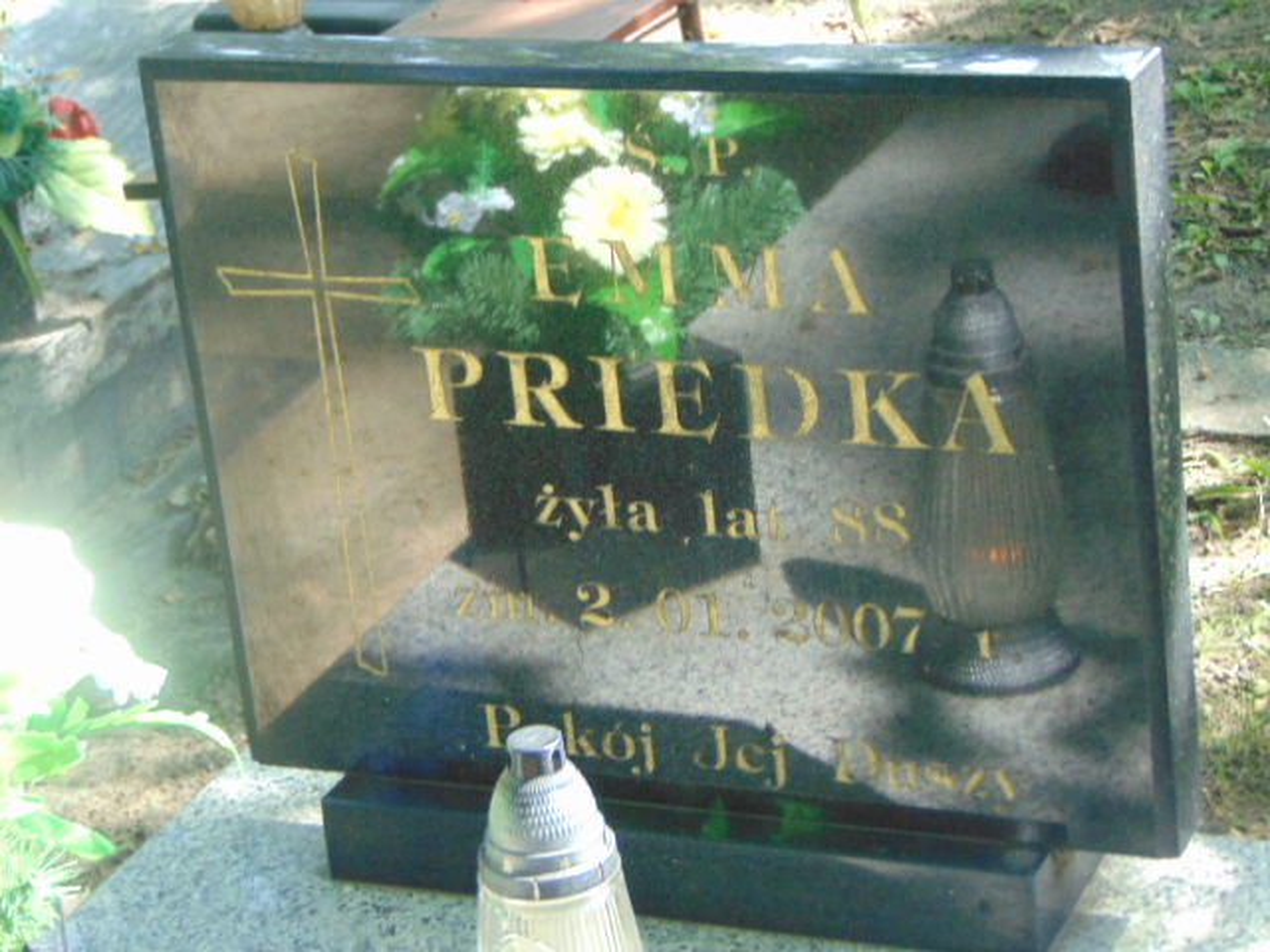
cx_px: 635
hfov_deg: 18.2
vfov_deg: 13.7
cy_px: 476
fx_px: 3962
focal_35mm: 108
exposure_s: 1/80
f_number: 3.9
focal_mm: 19.4
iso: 320
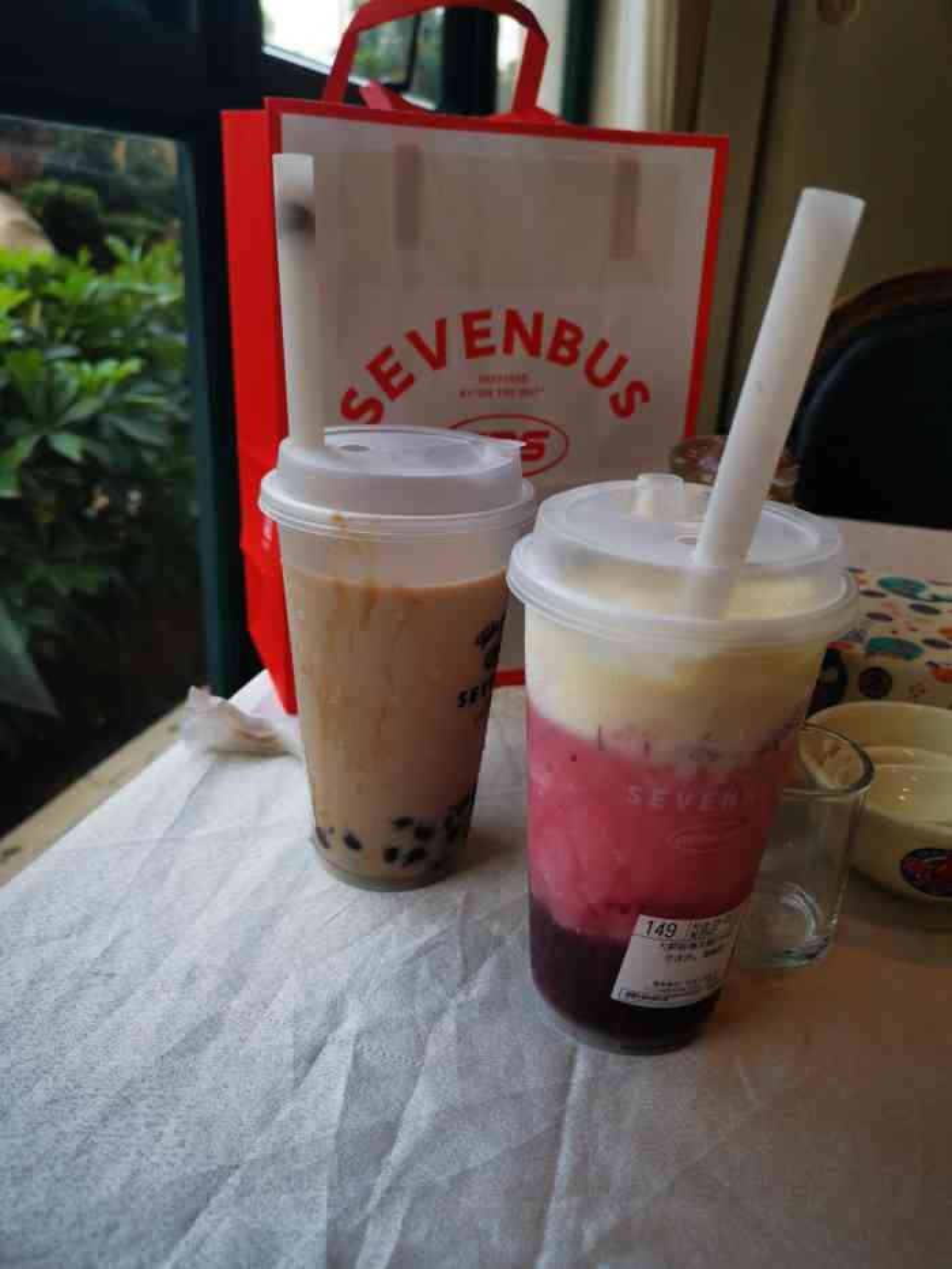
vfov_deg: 65.3
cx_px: 476
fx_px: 990
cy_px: 634
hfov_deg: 51.4
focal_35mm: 27
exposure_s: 1/114
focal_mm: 5.58
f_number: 1.8
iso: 50
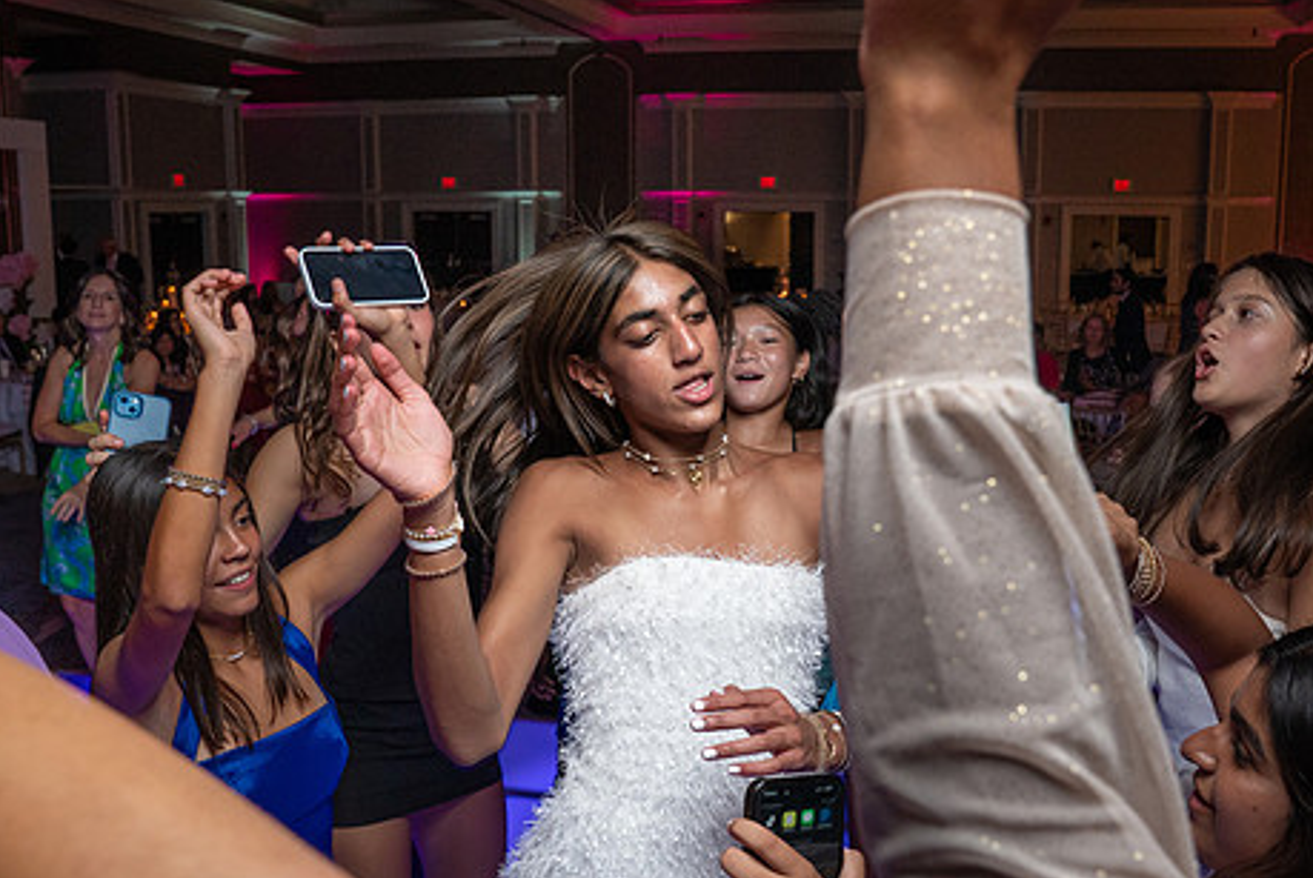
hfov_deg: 54.3
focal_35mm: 35
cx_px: 733
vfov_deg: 37.9
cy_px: 440
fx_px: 1278
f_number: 5.6
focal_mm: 24
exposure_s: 1/200
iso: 2000
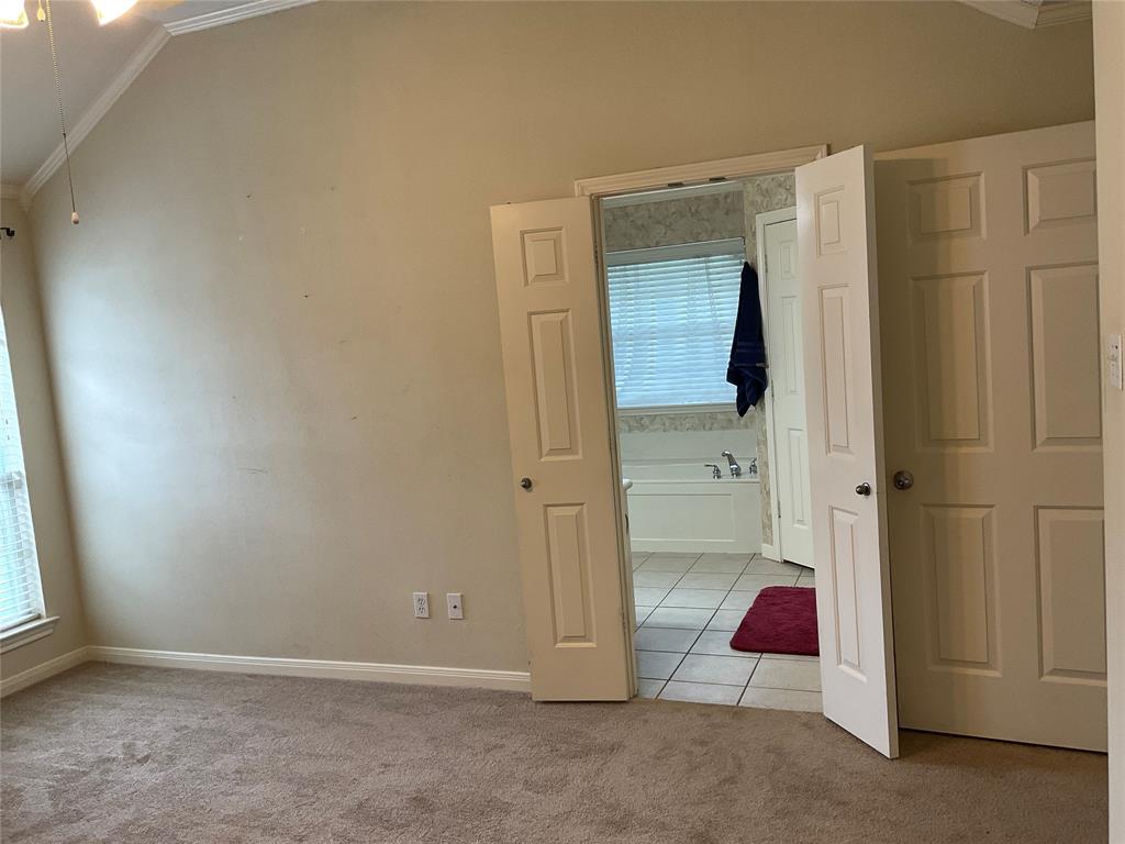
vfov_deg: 48.2
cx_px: 562
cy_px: 422
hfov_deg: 61.7
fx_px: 942
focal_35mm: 29
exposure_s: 1/60
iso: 50
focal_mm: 3
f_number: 1.8
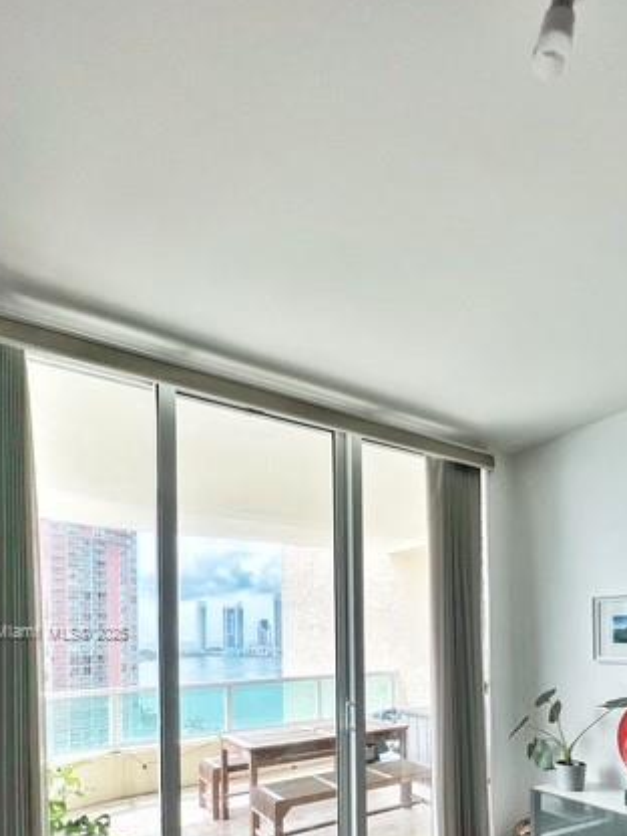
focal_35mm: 20
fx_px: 483
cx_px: 378
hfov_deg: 65.3
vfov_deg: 75.4
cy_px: 633
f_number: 1.8
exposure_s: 1/673
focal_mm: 1.57
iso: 32
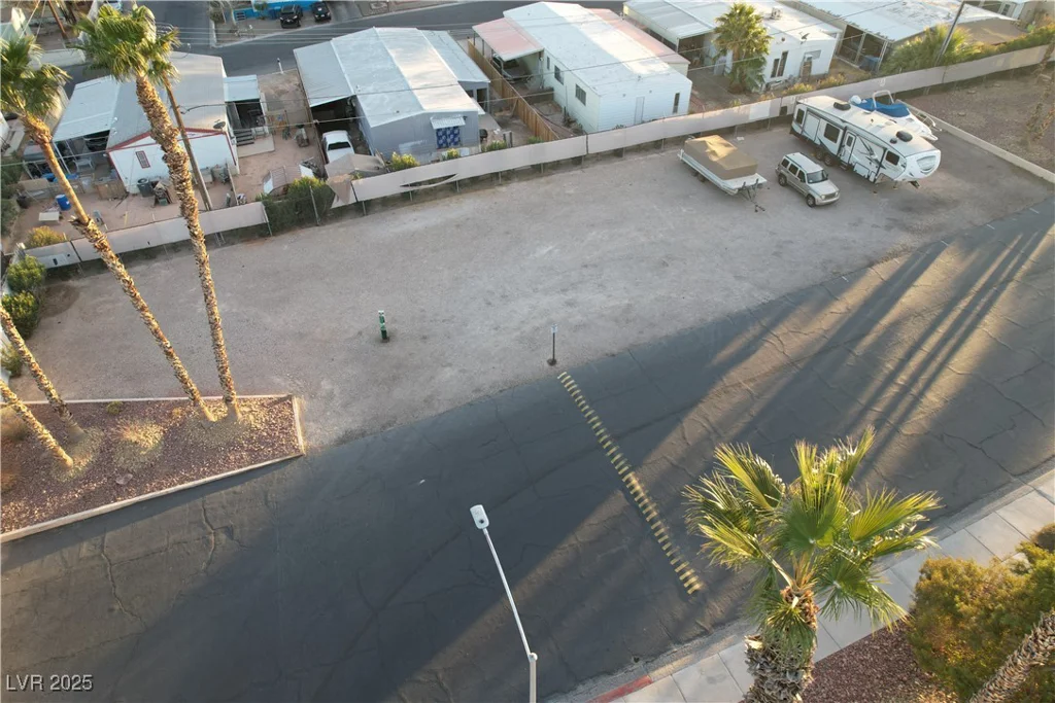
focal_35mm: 22
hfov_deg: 78.6
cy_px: 352
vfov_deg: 57.2
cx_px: 528
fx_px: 645
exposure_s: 1/200
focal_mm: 8.38
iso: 110
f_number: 2.8
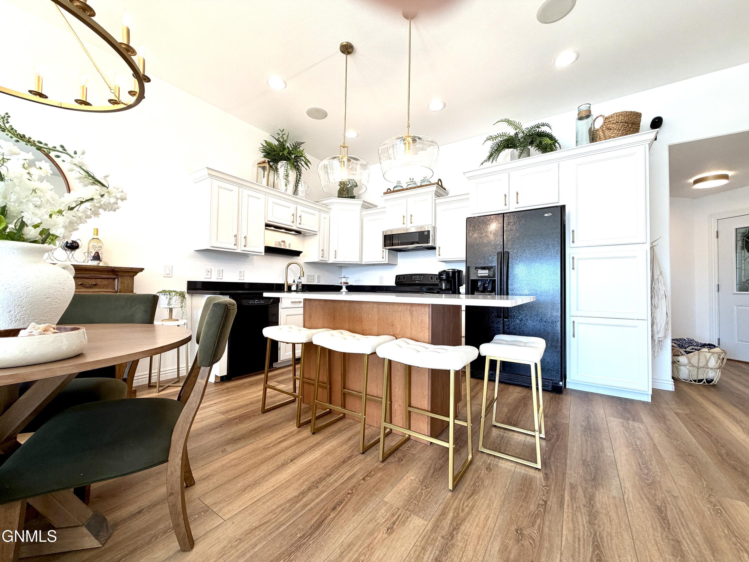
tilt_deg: +0.7
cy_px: 281
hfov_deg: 102.1
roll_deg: -1.1
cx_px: 374
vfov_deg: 85.7
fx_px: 303
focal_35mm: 14
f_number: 2.2
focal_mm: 2.22
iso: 100
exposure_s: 1/120
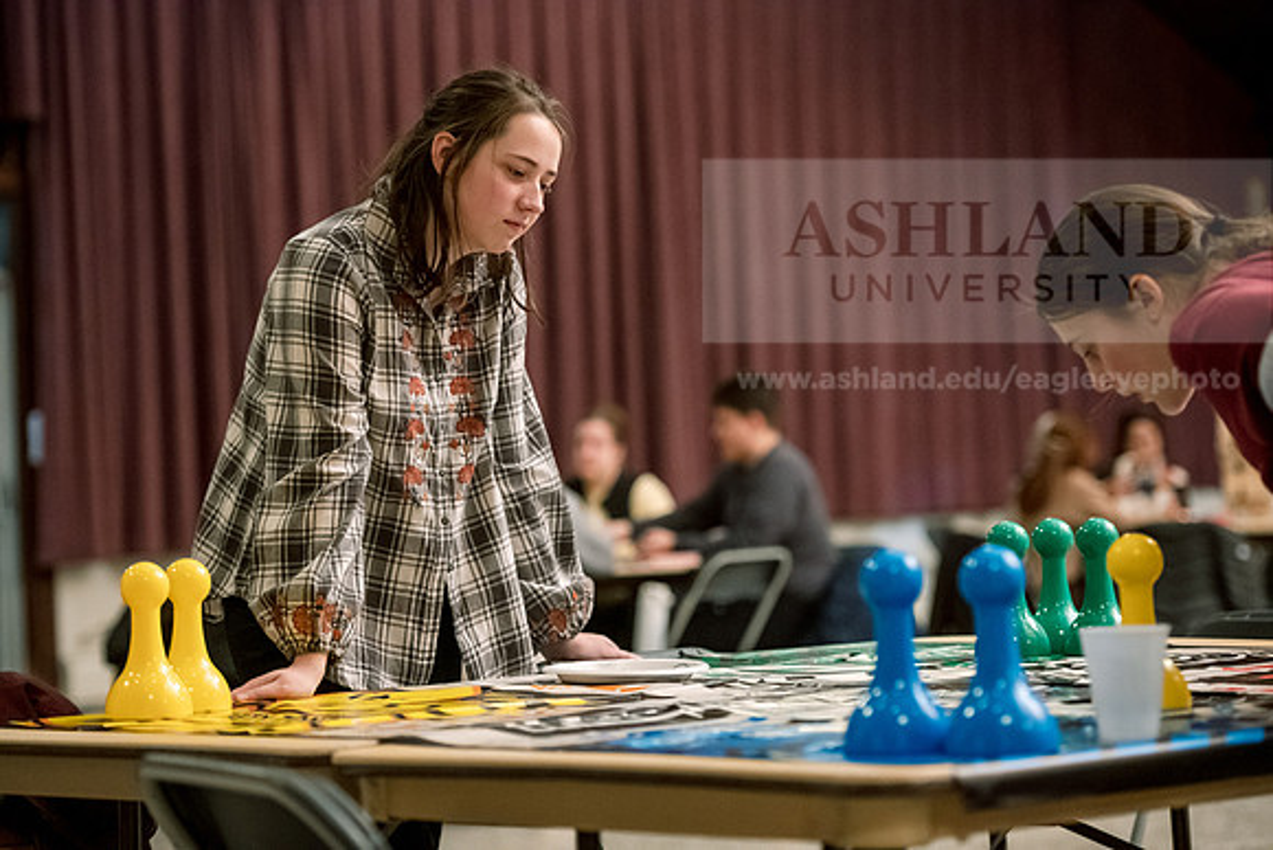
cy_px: 425
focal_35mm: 100
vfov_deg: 13.7
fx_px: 3537
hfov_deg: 20.4
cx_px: 636
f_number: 3.2
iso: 5000
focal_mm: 100
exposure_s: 1/200
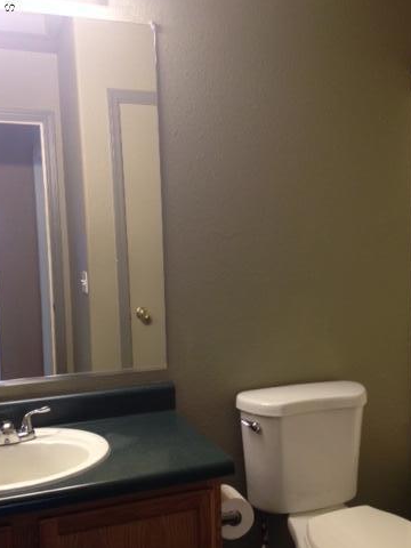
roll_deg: +0.5
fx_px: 697
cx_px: 260
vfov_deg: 42.9
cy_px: 289
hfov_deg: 32.7
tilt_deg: -5.5
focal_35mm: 44
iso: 100
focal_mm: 4.12
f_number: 2.4
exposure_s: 1/20
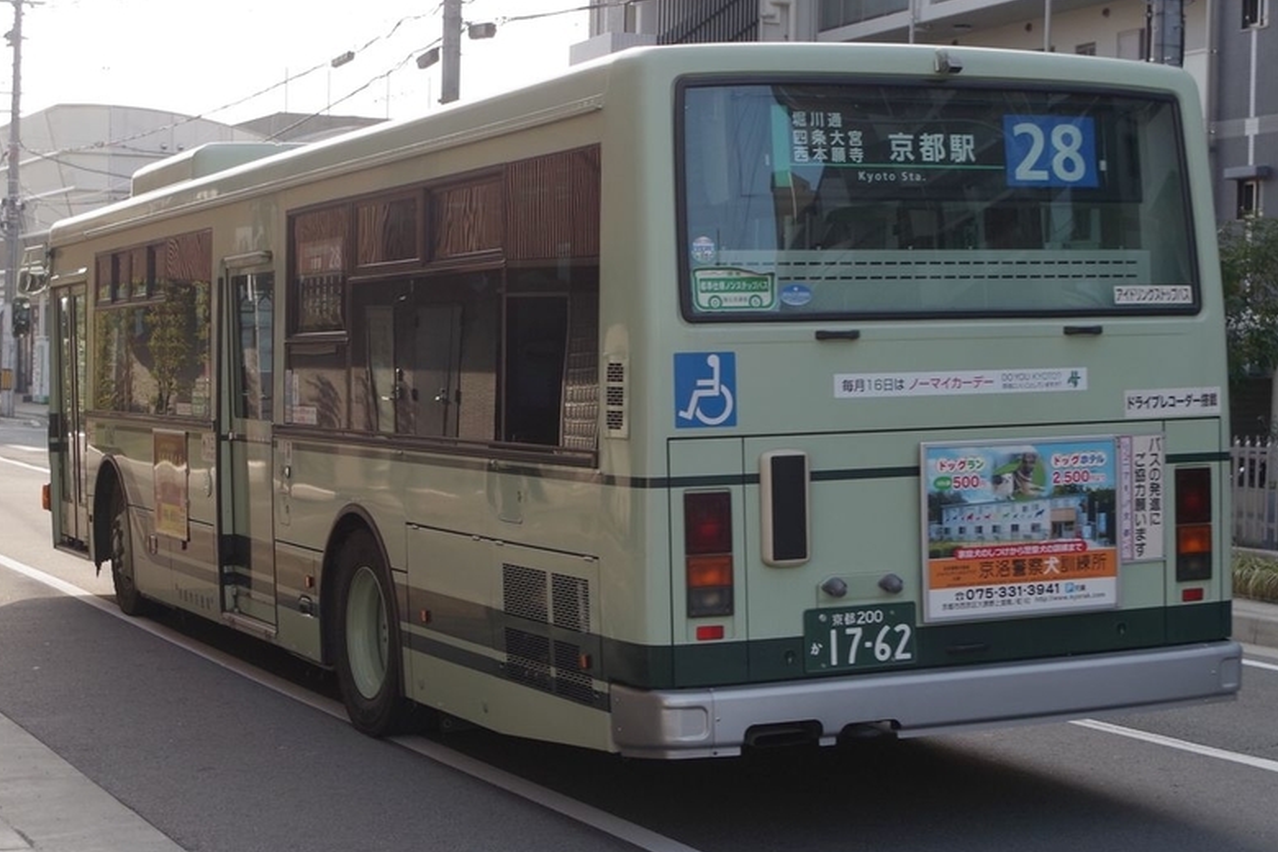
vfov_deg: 33.4
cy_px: 425
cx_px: 639
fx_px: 1420
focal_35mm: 40
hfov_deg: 48.5
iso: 200
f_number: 4.5
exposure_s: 1/400
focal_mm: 26.25
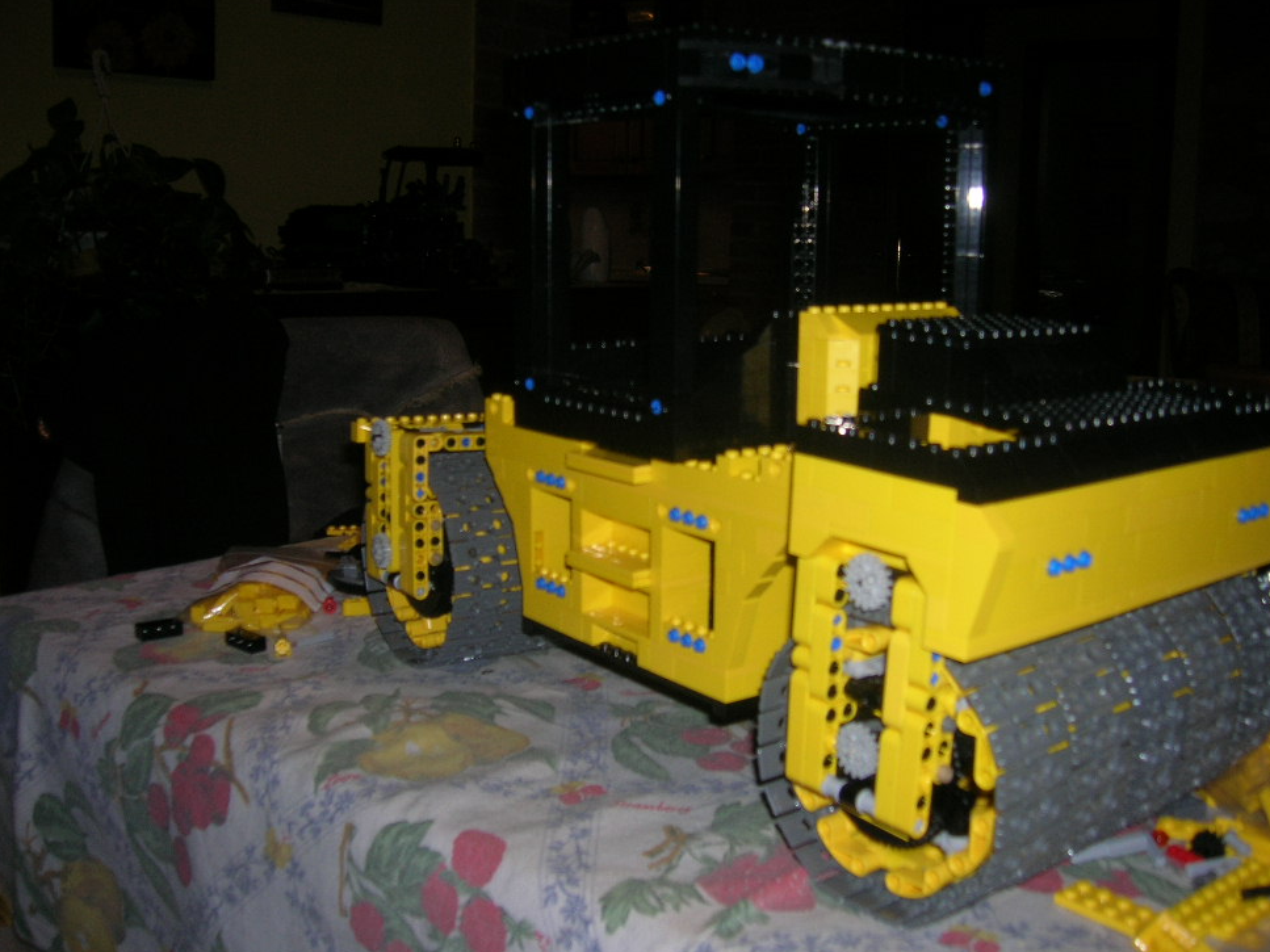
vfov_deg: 39.6
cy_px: 466
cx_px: 649
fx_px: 1321
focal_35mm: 36
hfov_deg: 51.4
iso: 50
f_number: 2.9
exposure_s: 1/60.1
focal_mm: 5.7
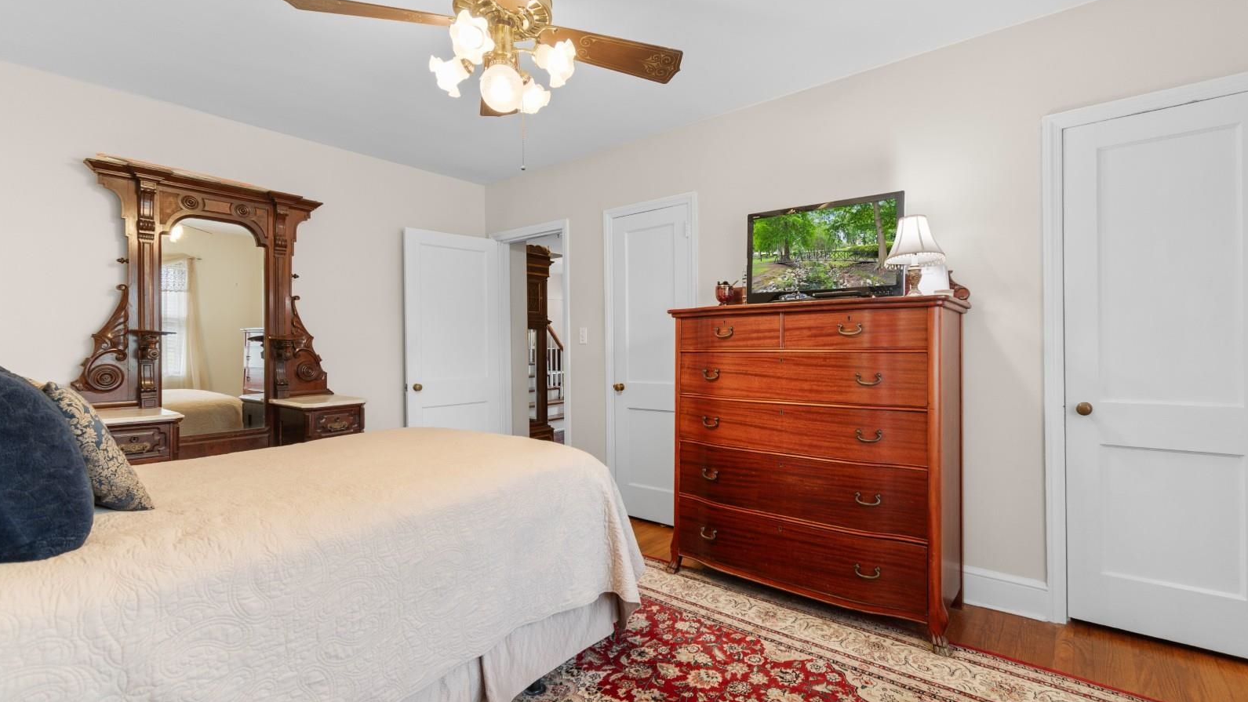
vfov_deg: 67.1
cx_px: 631
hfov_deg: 99.4
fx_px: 529
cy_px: 336
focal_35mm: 16
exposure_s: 1/2
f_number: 4.5
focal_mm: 10
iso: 100
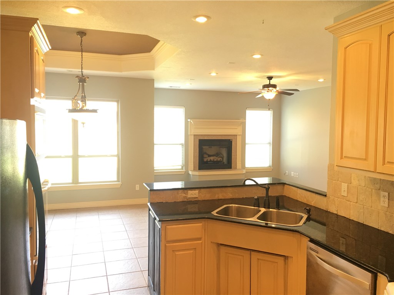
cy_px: 148
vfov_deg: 48.2
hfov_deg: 61.7
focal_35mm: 29
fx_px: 330
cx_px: 197
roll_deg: +0.2
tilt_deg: -2.5
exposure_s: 1/30
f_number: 2.2
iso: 100
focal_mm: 4.15
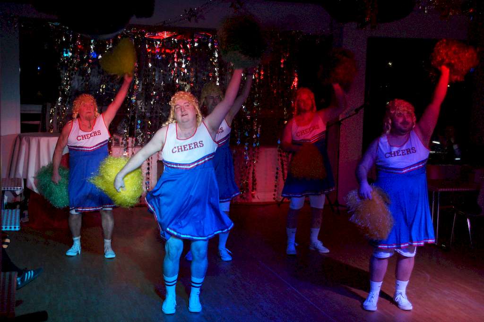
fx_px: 605
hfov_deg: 43.6
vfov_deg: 29.8
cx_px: 242
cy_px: 161
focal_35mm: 45
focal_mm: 30
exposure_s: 1/100
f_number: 4.5
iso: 3200
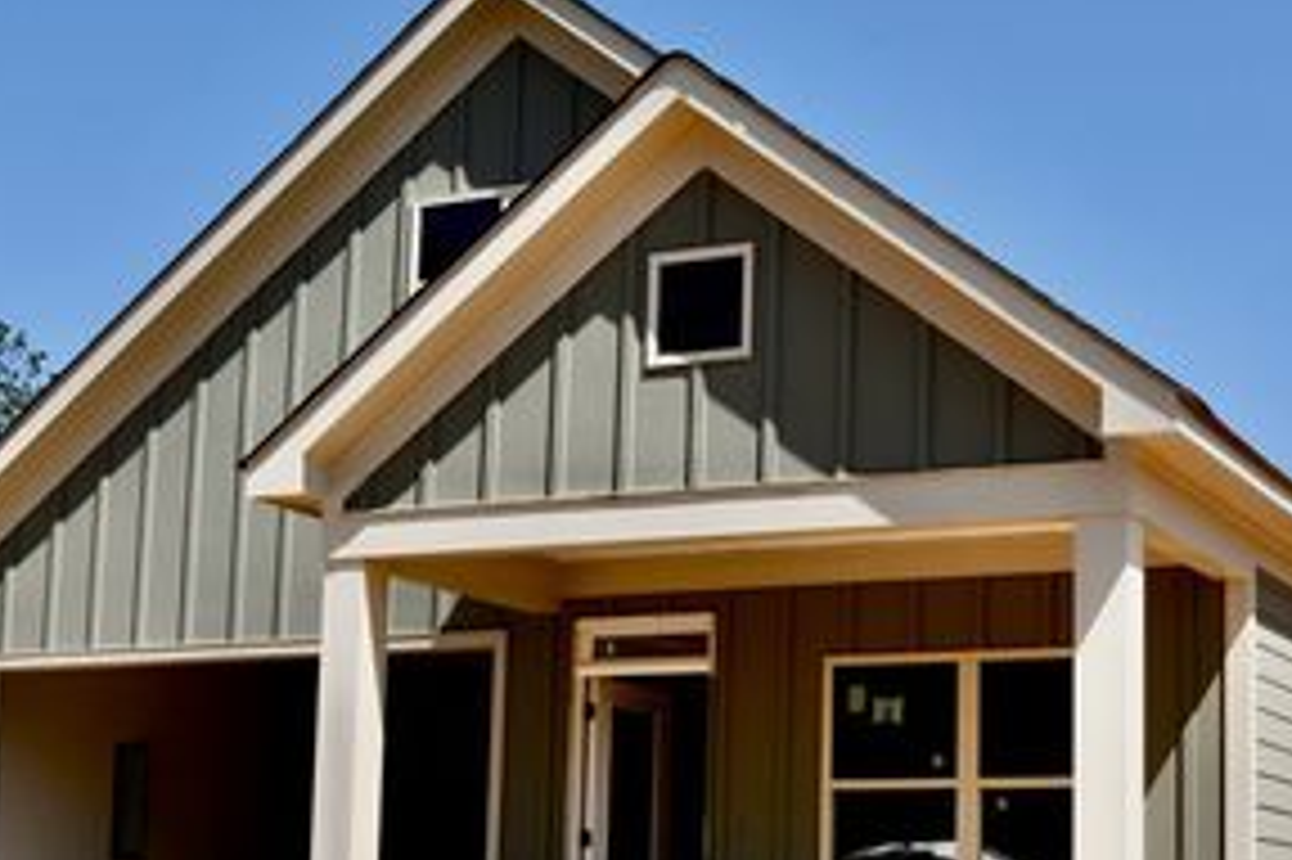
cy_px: 556
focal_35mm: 54
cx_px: 806
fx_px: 1937
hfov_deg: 36.7
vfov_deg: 24.9
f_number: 10
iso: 100
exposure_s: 1/250
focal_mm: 21
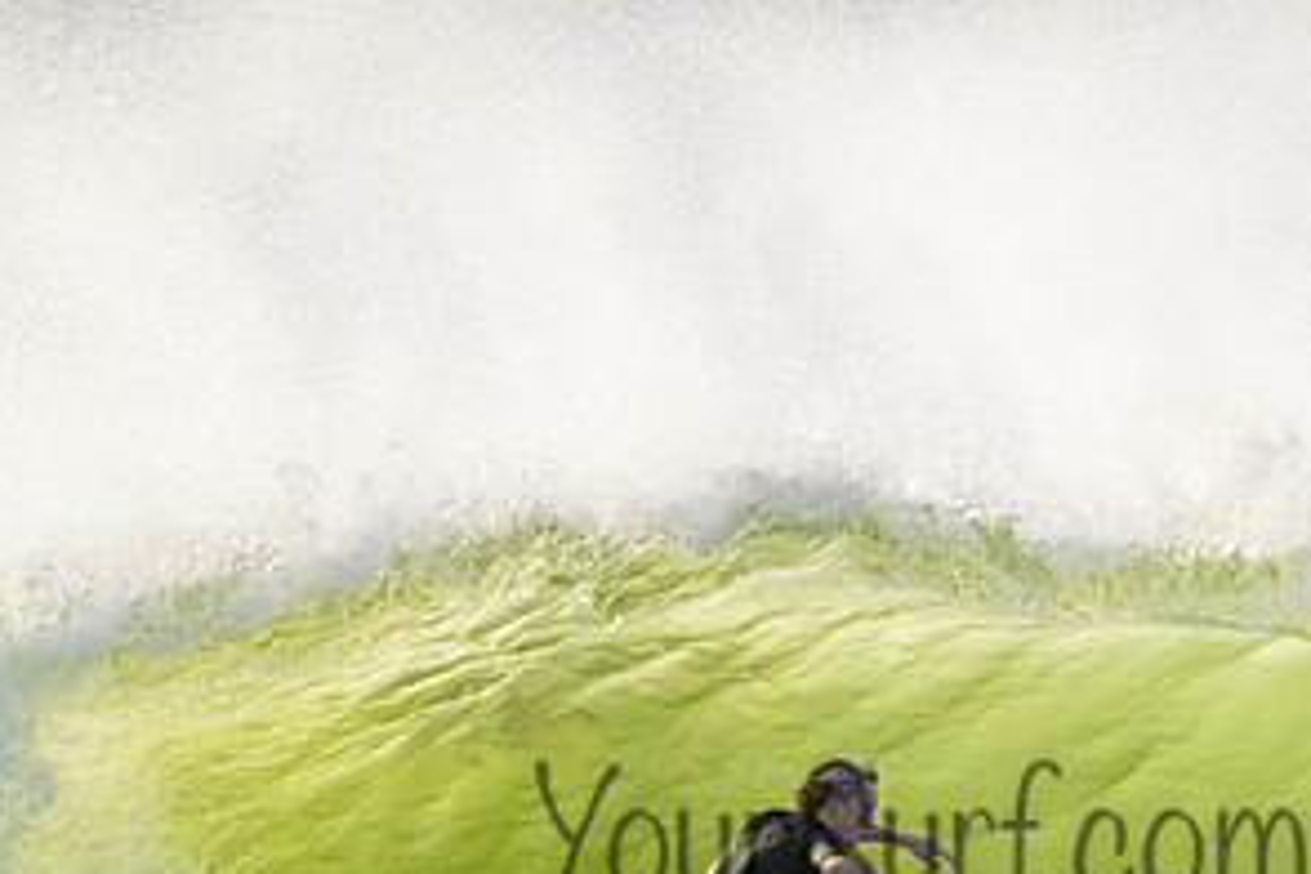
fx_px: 57388
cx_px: 994
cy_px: 792
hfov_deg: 1.3
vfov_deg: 0.9
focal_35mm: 1576
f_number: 11
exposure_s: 1/2000
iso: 1400
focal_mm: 800
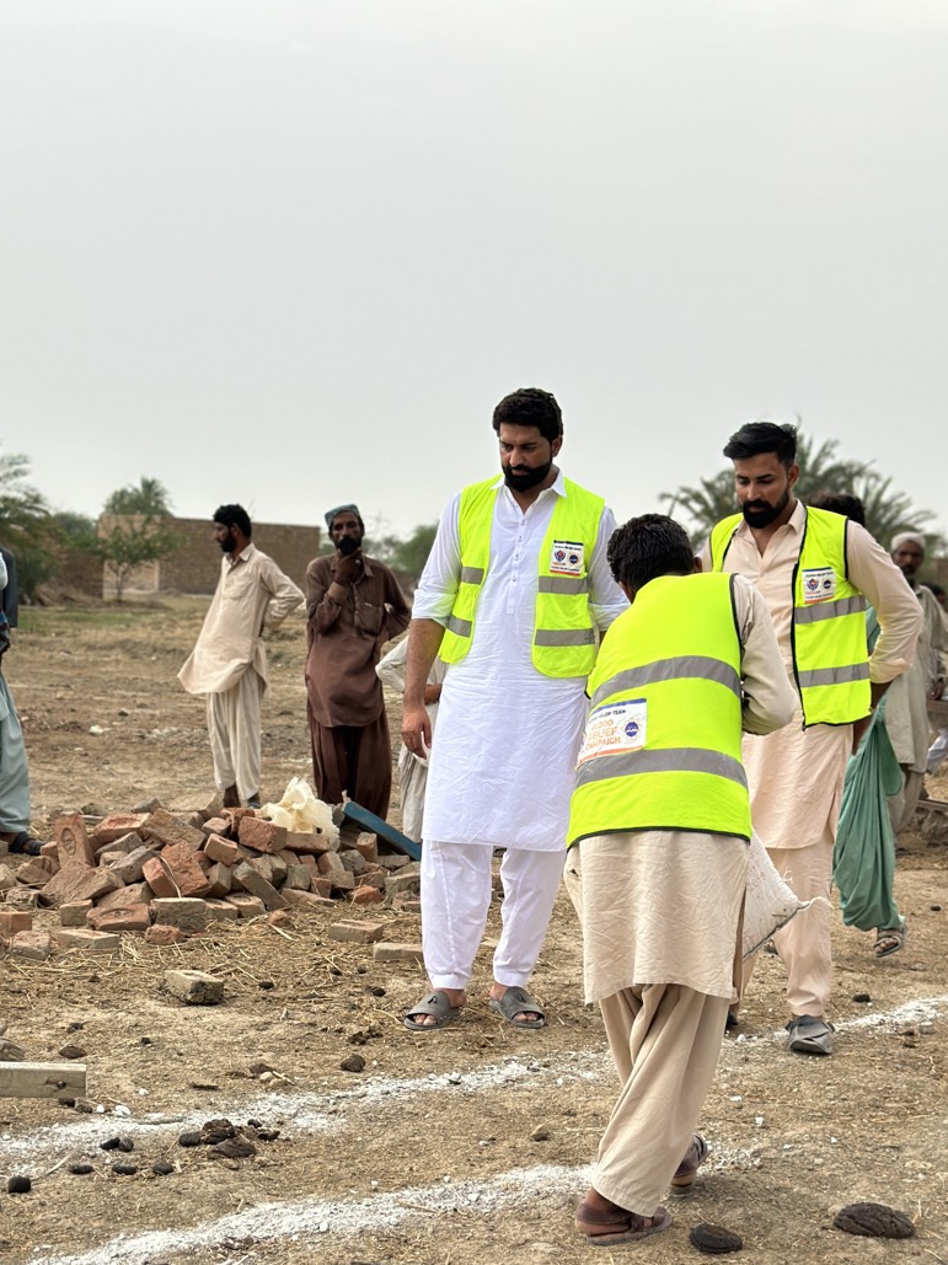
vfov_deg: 34.3
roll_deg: -2.9
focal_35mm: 56
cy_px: 734
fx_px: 2046
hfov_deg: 26.1
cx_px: 483
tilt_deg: -4.5
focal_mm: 6.86
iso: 80
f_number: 1.78
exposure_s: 1/190
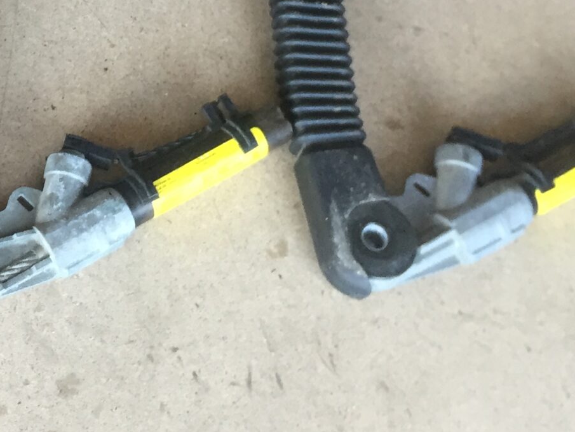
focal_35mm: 82
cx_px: 6
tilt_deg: -54.5
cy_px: -95
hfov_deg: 22.9
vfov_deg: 17.1
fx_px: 1362
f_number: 2.2
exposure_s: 1/33
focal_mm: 4.15
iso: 64
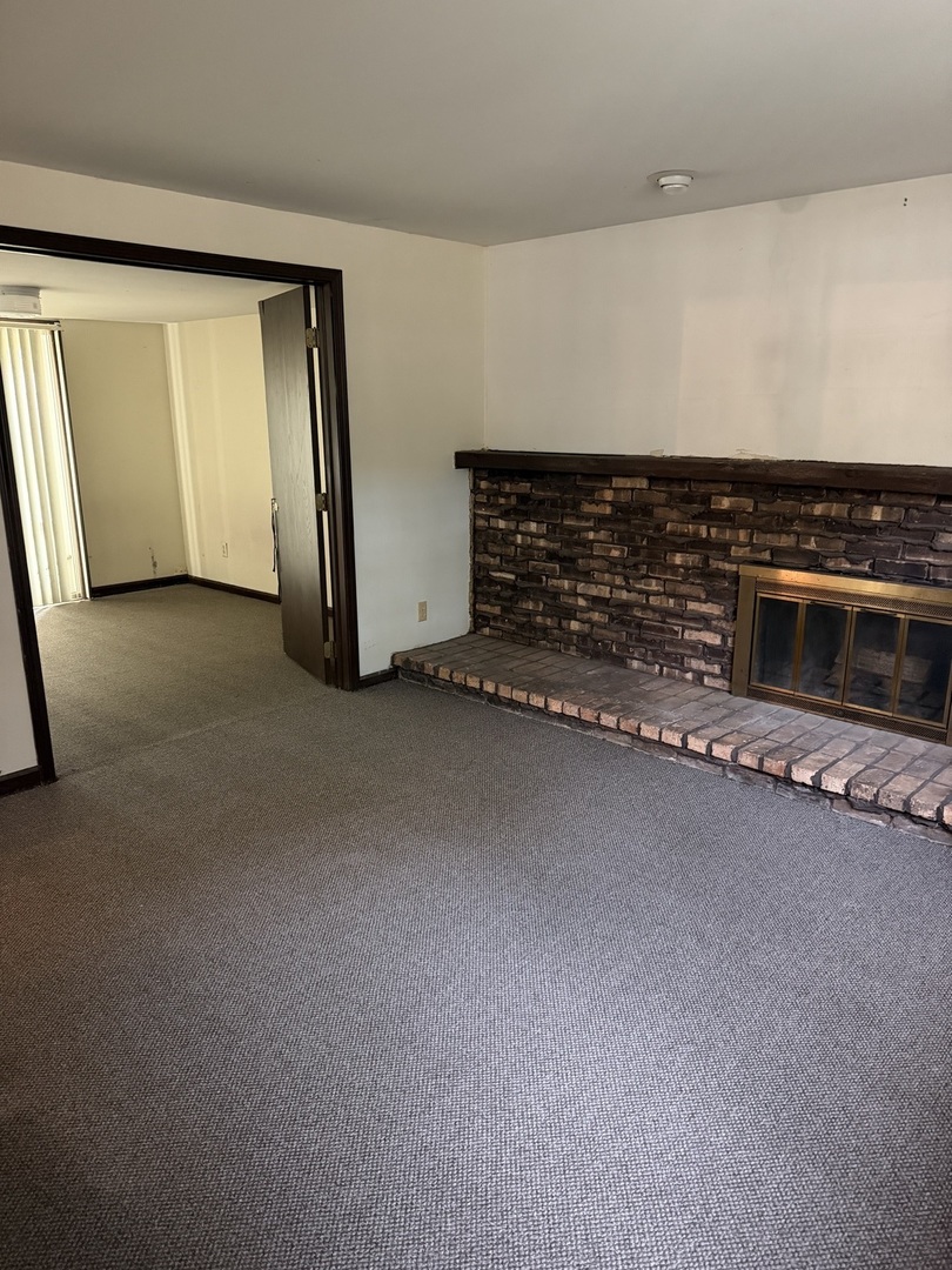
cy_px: 635
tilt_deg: -13.7
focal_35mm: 24
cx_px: 476
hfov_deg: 56.8
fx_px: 880
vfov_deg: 71.6
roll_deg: +0.1
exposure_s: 1/30
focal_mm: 6.76
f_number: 1.78
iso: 800
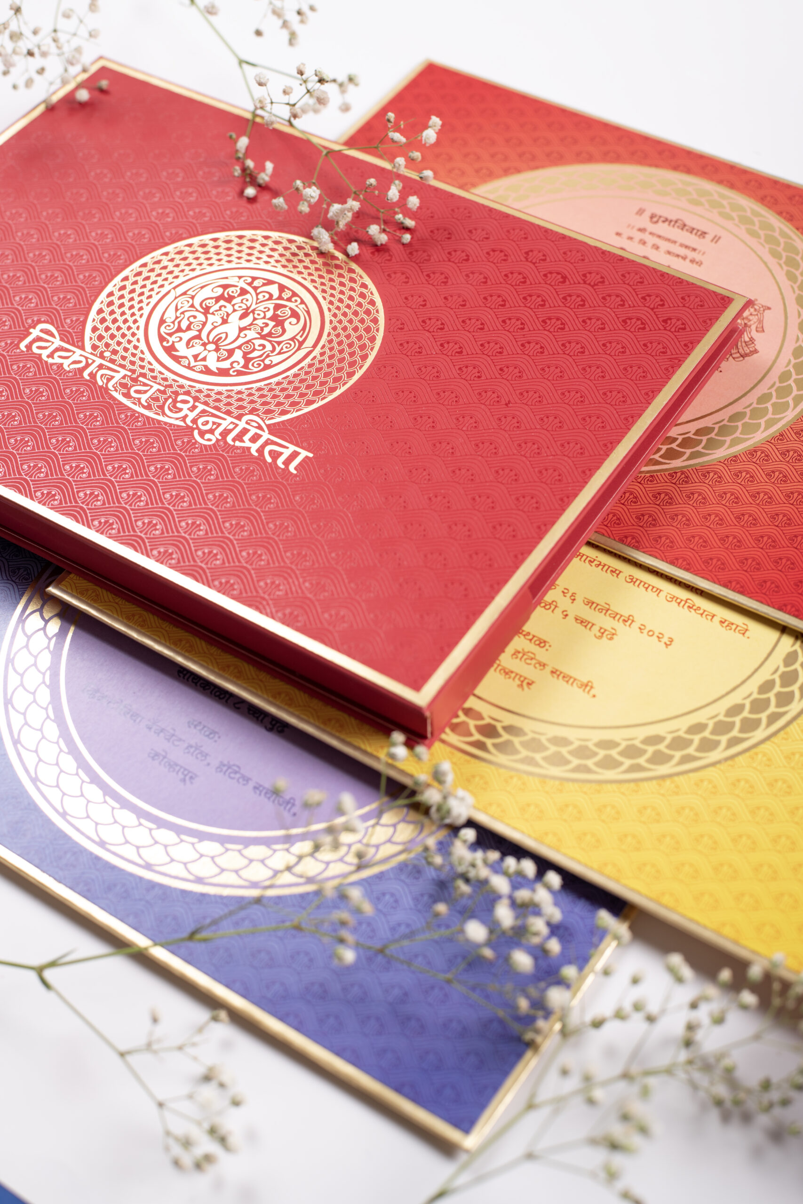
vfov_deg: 39.6
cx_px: 402
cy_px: 602
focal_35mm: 50
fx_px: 1673
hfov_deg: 27.0
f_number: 5.6
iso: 100
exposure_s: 1/160
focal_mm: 50
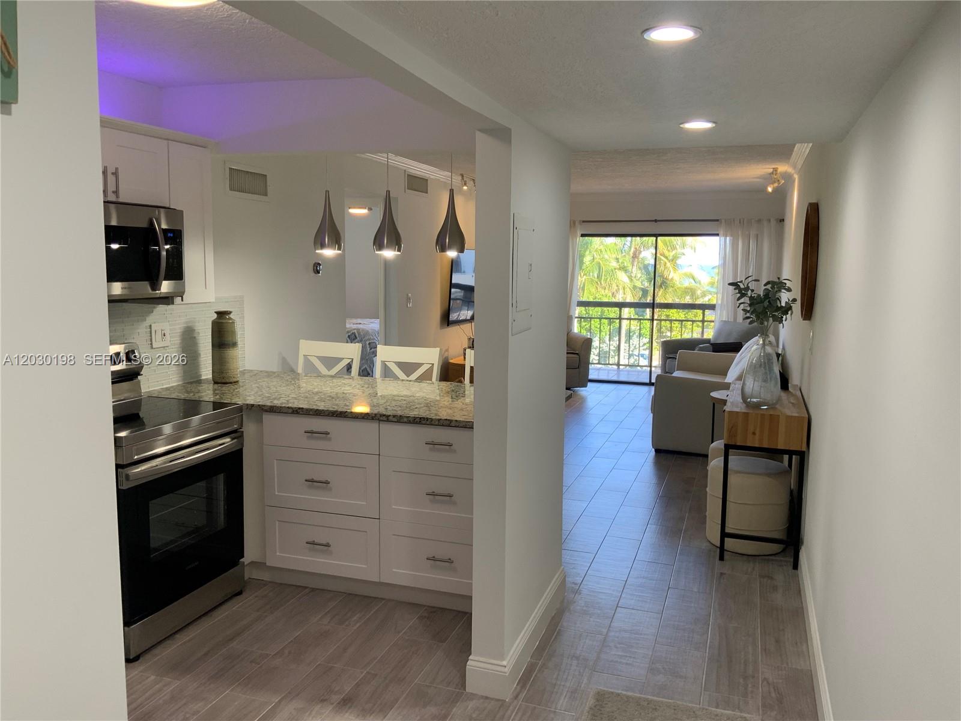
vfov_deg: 48.2
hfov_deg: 61.7
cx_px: 480
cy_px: 360
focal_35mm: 29
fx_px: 805
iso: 40
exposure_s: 1/60
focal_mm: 3
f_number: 1.8
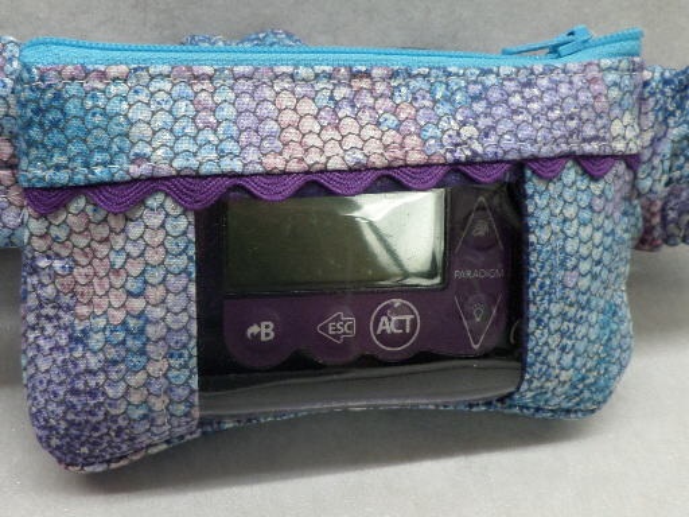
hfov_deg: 71.6
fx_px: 478
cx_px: 344
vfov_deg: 56.8
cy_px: 258
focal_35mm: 24
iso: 100
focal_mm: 4.3
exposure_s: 1/30
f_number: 3.1
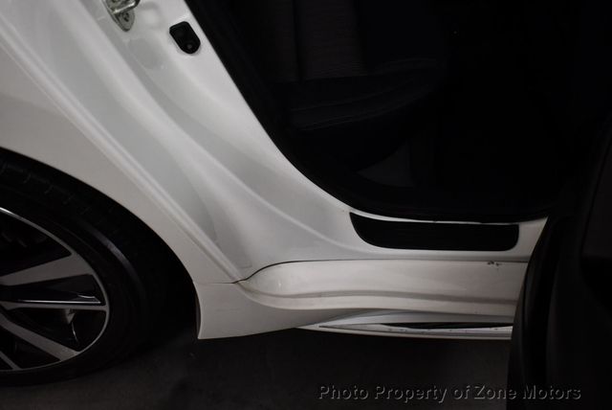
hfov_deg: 53.1
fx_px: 613
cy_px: 205
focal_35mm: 36
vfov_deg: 36.9
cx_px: 306
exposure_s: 1/250
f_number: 3.5
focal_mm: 18
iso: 800
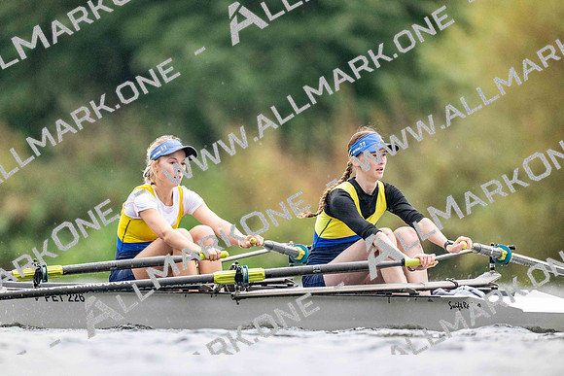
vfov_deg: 2.3
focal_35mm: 600
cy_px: 188
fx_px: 9402
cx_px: 282
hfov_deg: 3.4
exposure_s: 1/2500
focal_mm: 600
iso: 7200
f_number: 4
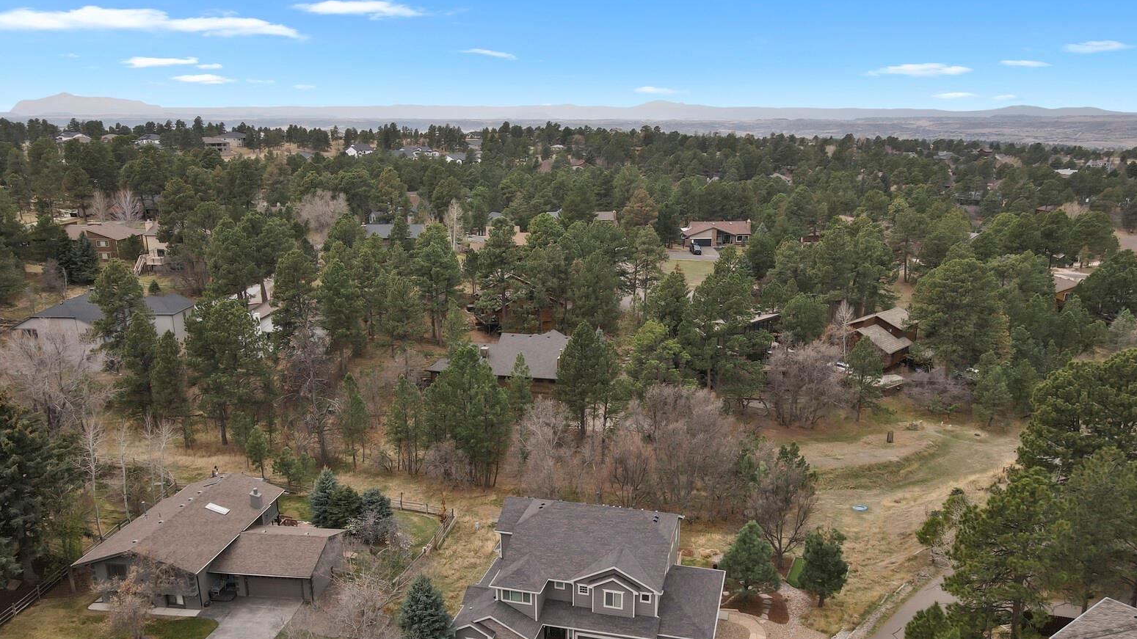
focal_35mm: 27
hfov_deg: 69.9
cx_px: 563
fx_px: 814
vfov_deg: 42.5
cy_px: 408
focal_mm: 4.5
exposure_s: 1/320
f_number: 2.8
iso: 100
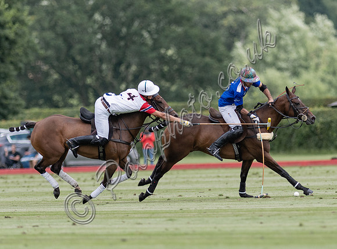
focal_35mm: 716
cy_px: 168
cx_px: 228
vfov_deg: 2.1
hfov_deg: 2.8
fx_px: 6937
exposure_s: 1/5000
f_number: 2.8
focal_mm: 300
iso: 400
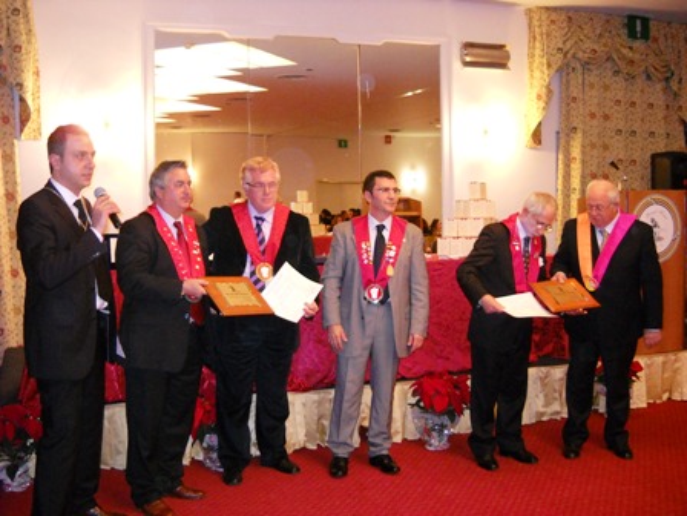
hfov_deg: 45.8
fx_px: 814
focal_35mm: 41
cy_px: 258
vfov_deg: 35.1
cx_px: 344
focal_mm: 6.72
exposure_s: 1/30
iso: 400
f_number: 3.1
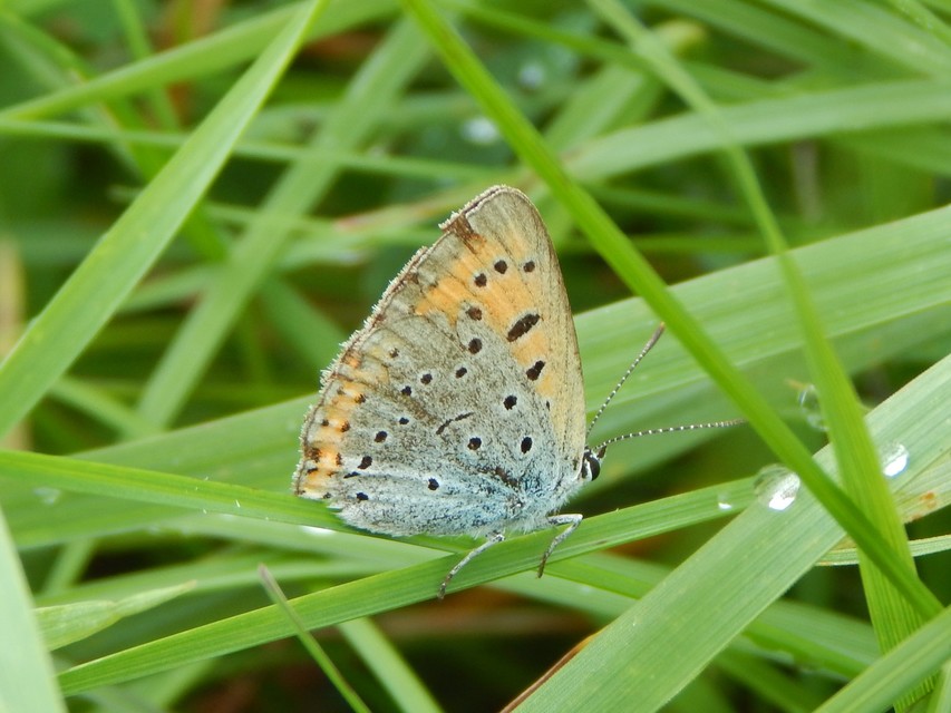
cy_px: 356
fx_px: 5001
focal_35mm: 182
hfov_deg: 10.9
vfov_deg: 8.2
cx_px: 476
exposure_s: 1/50
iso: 125
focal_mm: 32.8
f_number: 5.3
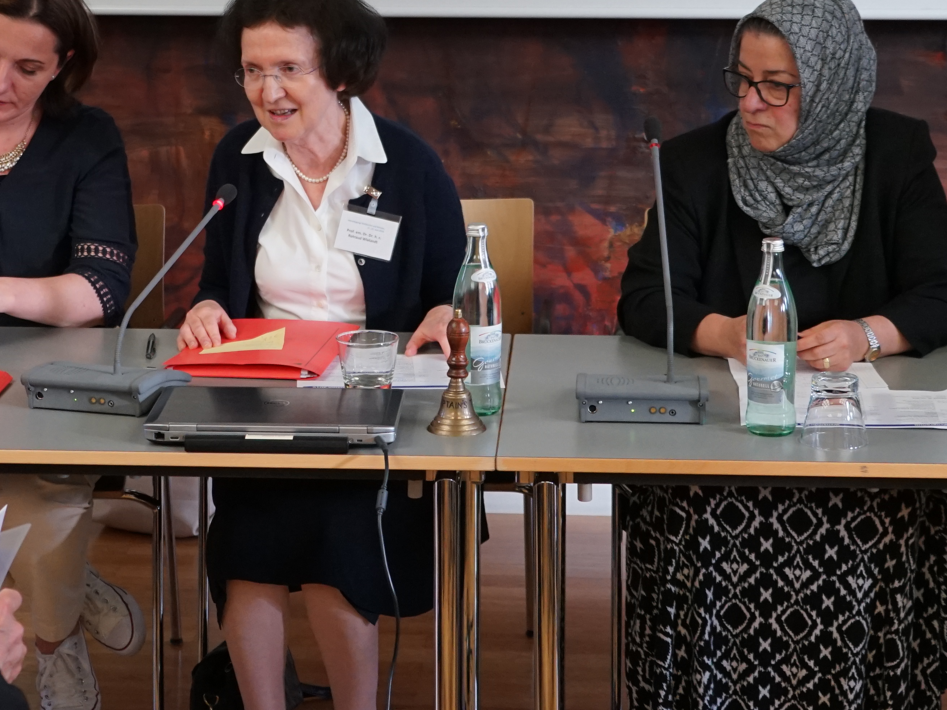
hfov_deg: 20.2
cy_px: 105
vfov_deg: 15.1
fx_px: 2654
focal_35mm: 97
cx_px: 377
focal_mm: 44
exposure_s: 1/100
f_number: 4.5
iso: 1600
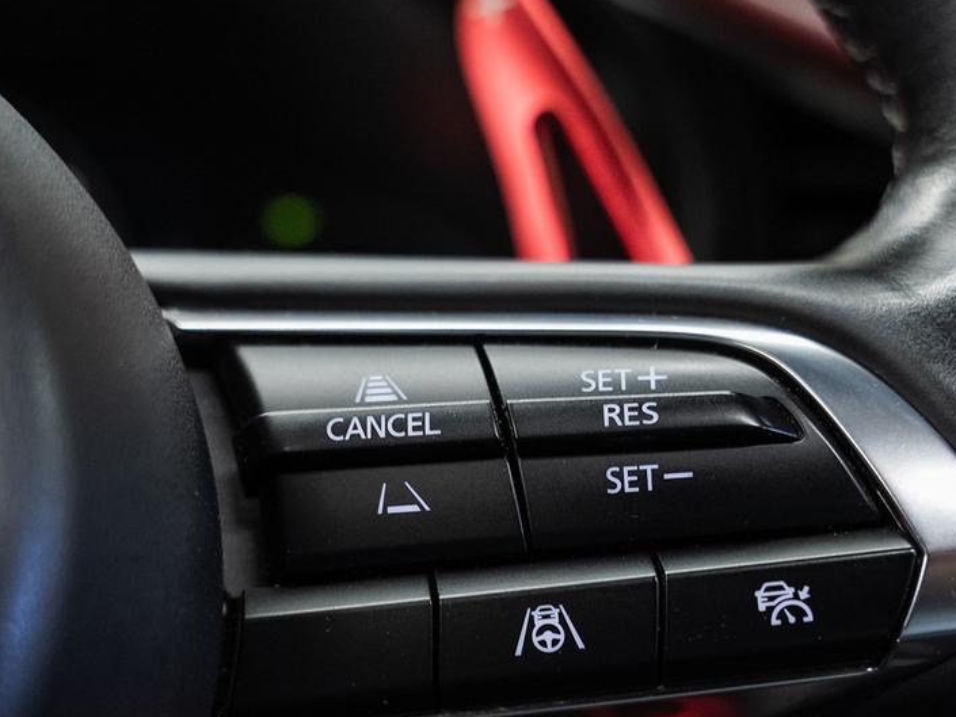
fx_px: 1519
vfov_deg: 26.3
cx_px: 509
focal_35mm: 55
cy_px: 523
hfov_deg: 34.9
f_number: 3.5
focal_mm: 28
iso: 1000
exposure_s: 1/40
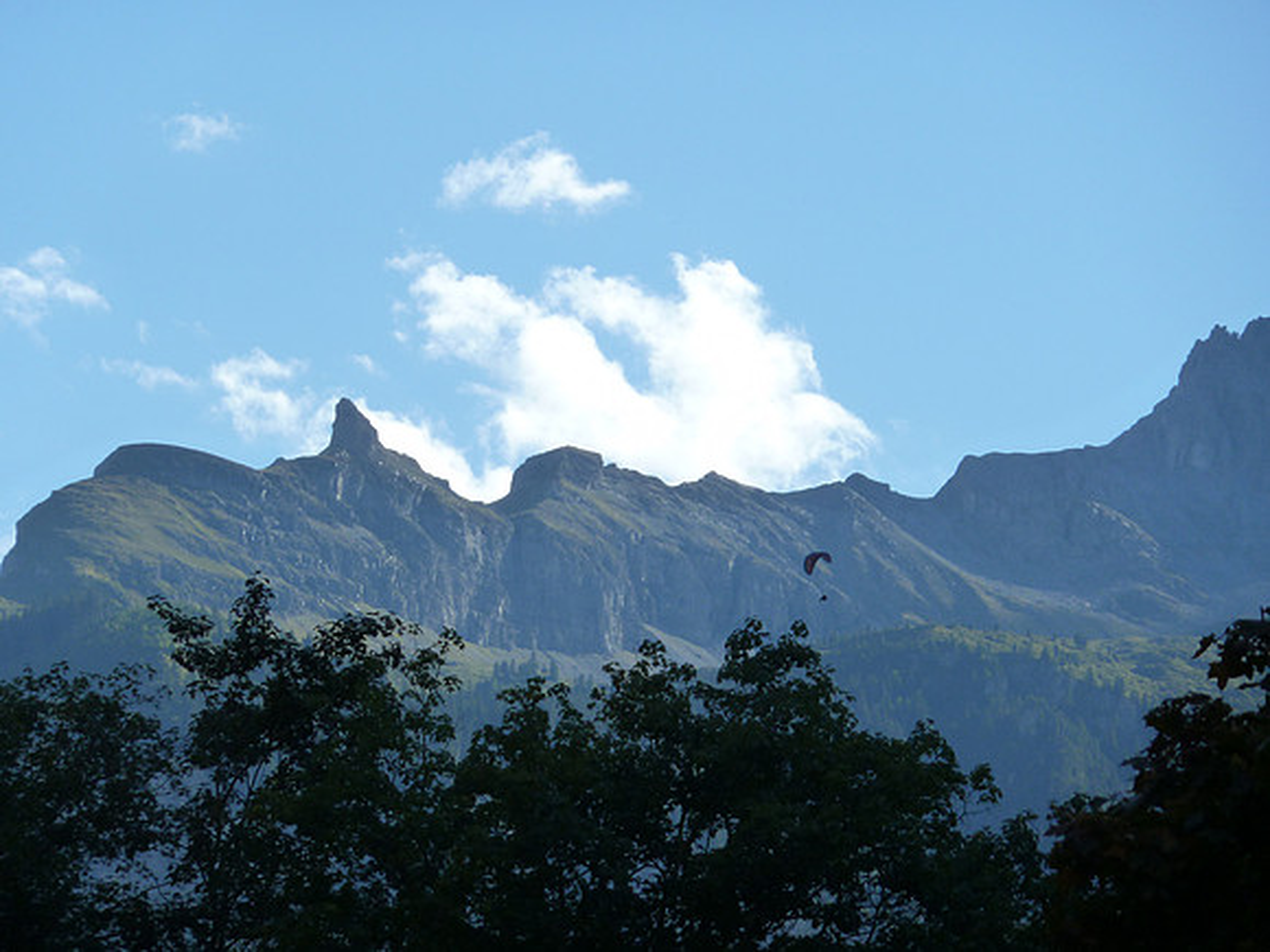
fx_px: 7705
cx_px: 635
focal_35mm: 210
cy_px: 476
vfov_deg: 7.1
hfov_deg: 9.4
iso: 125
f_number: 4.6
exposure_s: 1/500
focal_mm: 34.4
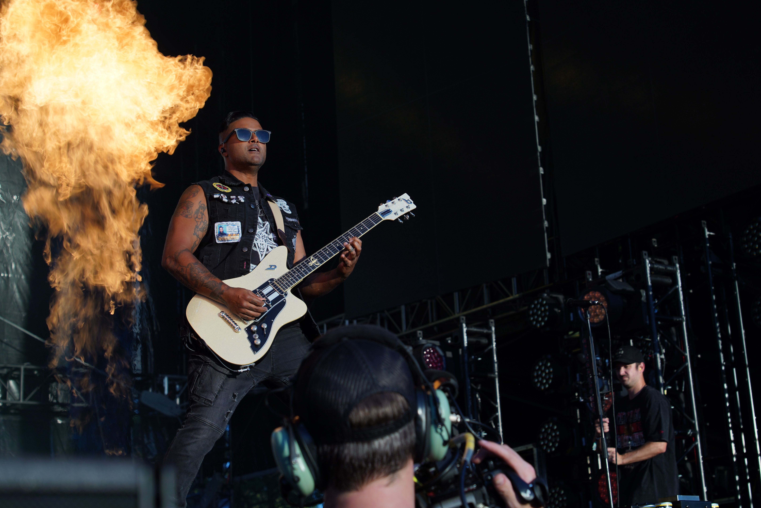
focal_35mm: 64
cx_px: 383
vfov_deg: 21.2
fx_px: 1353
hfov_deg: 31.4
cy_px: 242
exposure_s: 1/400
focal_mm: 61
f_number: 6.3
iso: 100
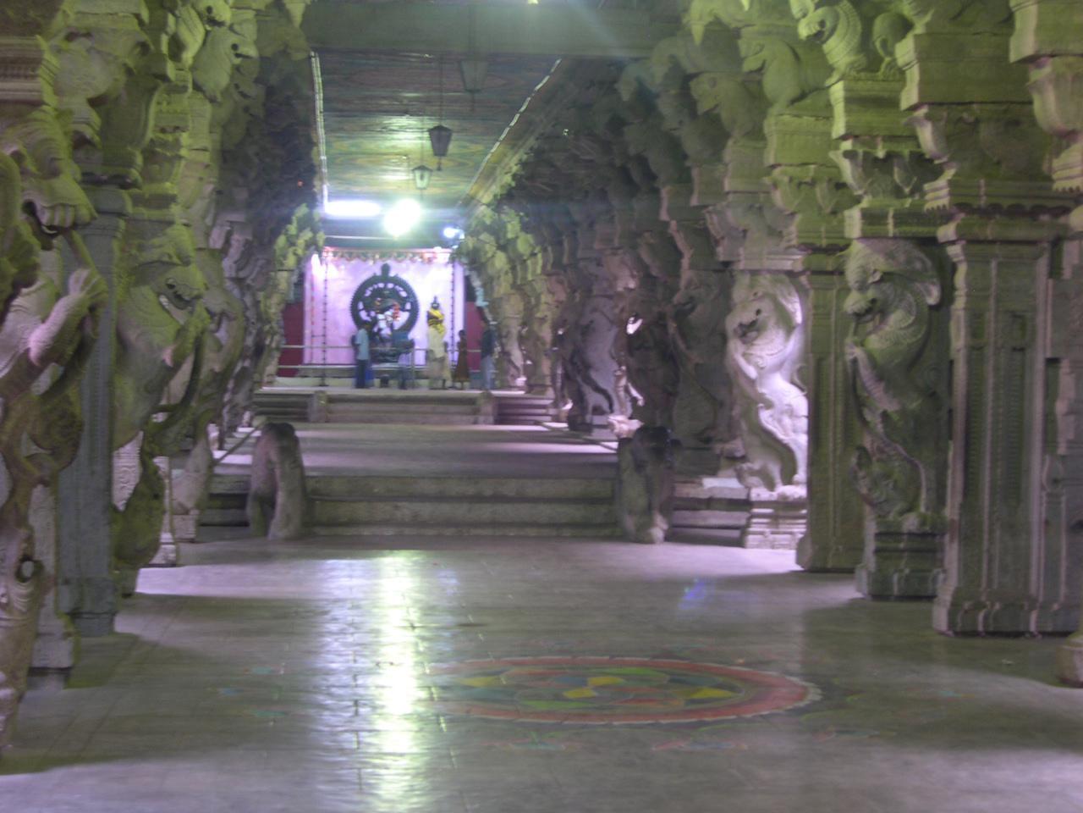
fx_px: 2096
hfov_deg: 29.0
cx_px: 542
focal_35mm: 67
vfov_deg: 21.9
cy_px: 406
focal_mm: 14.2
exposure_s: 1.46
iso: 100
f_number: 3.7
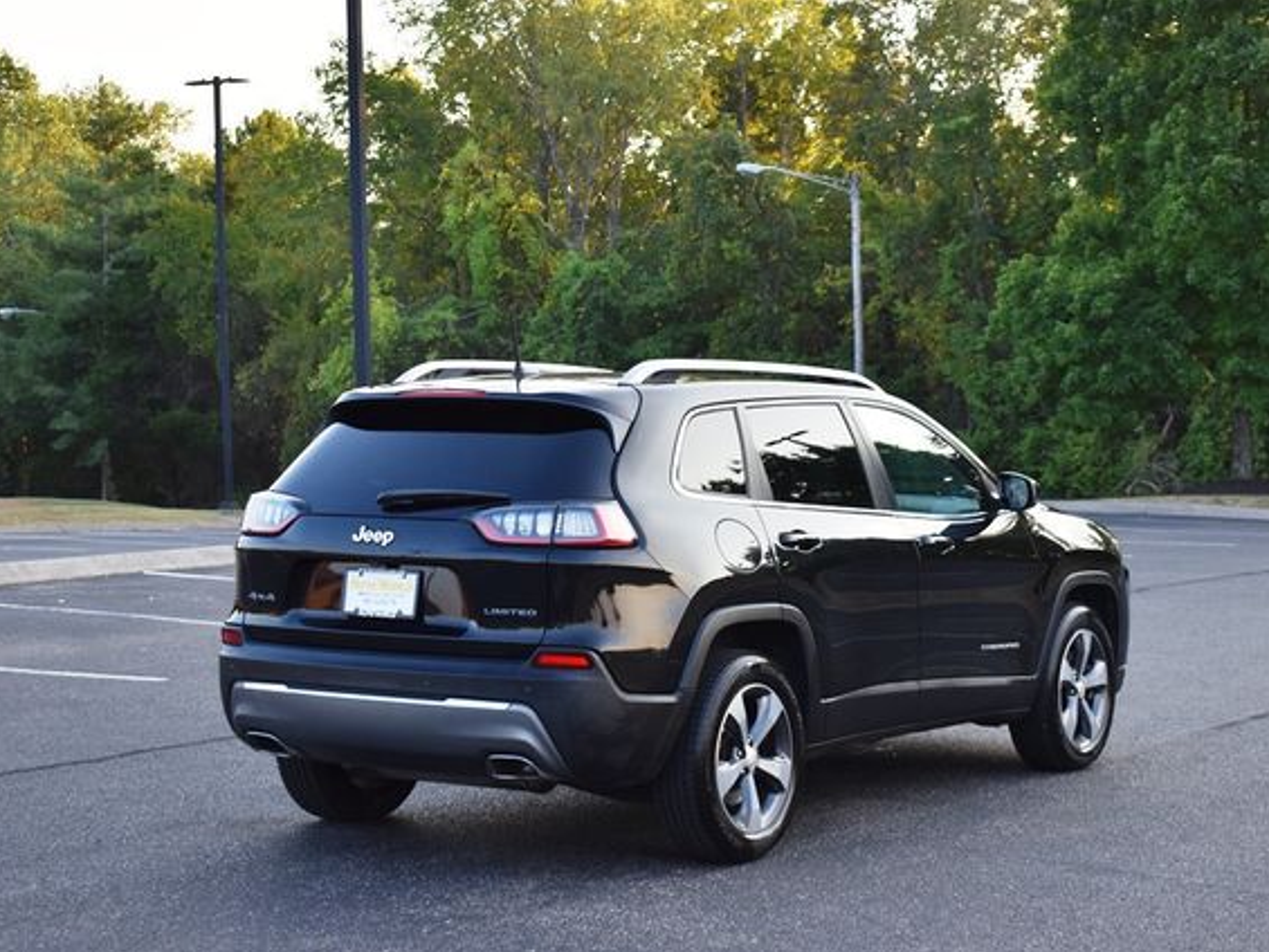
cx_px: 665
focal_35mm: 74
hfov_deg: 26.5
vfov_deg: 20.0
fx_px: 2697
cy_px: 477
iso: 400
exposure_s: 1/250
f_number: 5.3
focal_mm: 45
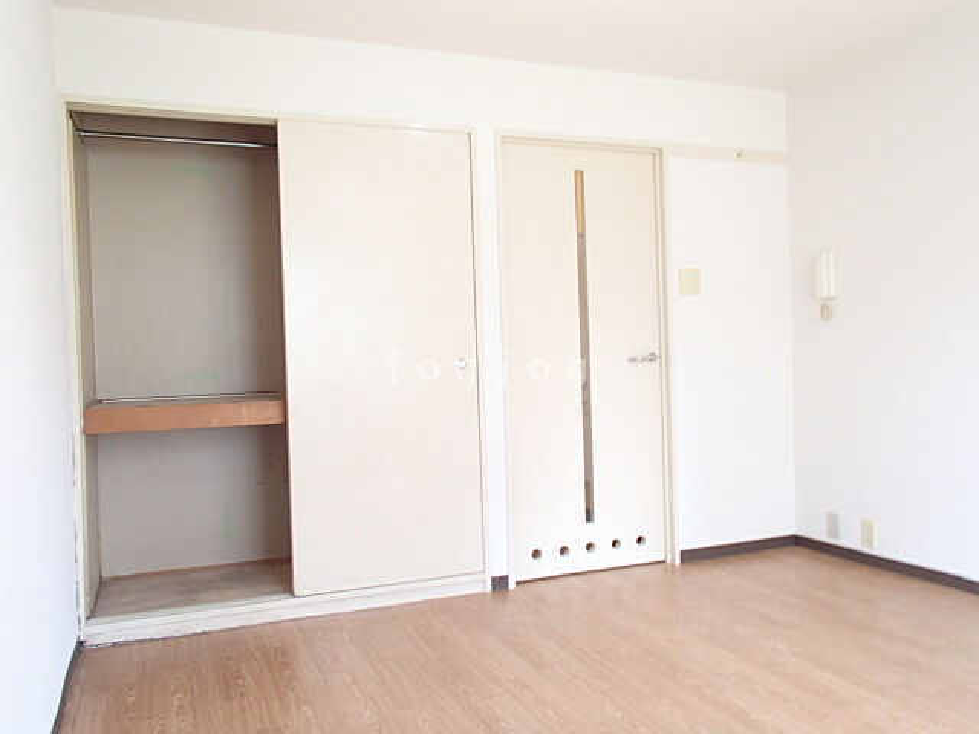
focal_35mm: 28
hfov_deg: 63.4
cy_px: 367
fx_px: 792
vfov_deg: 49.7
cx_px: 490
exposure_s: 1/30
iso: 400
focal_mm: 5
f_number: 3.9
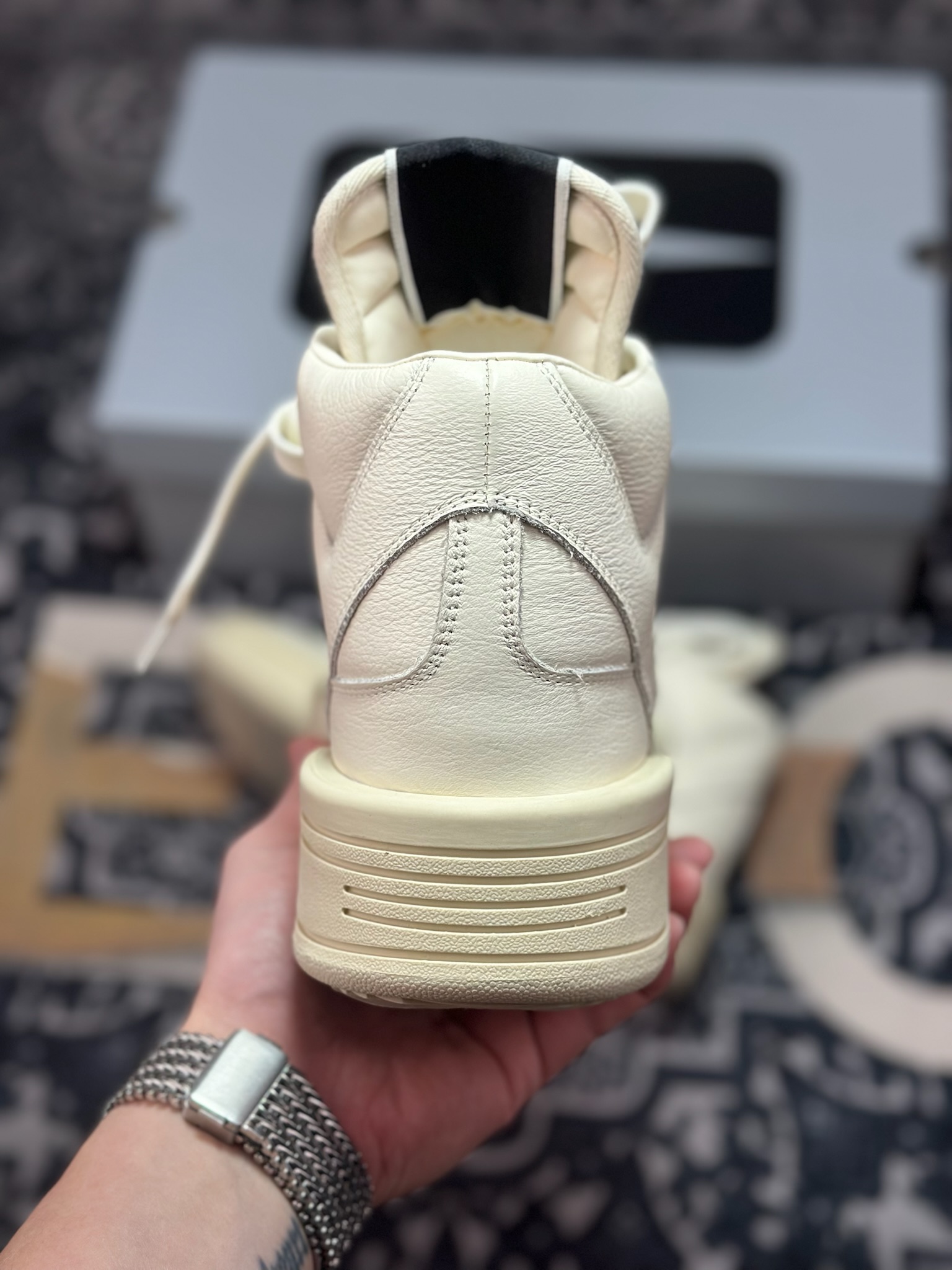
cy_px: 635
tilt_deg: -58.6
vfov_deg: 39.7
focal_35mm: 48
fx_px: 1760
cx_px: 476
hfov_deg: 30.3
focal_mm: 6.86
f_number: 1.78
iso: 80
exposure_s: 1/1289
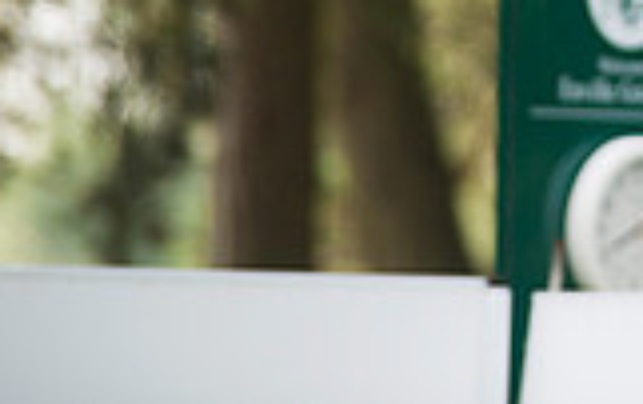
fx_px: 19332
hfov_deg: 1.9
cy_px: -364
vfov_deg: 1.2
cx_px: 1066
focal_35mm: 1102
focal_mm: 300
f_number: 4
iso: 320
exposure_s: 1/1250
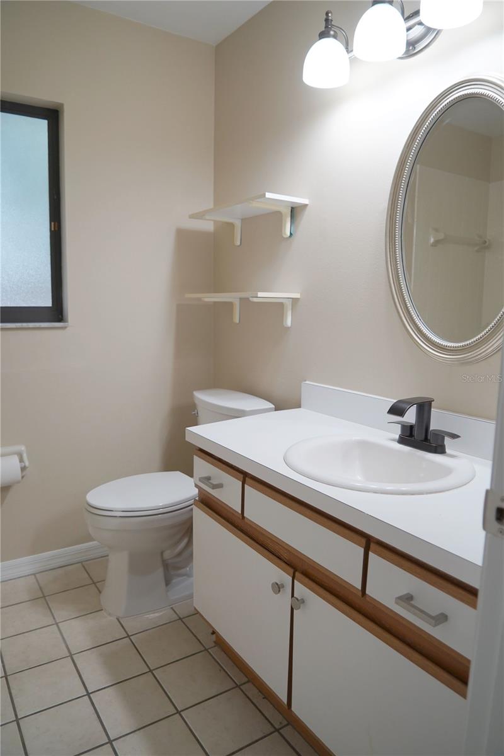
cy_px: 378
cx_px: 252
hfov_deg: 49.6
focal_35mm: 26
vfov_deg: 69.4
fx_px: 546
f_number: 4
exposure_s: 1/160
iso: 800
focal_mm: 26
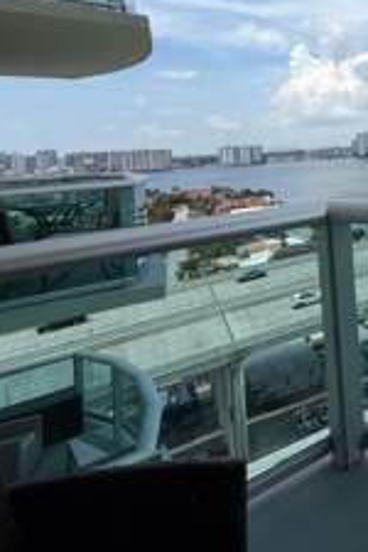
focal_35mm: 31
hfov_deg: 27.5
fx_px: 475
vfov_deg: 57.3
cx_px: 564
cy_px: 140
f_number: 2.2
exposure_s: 1/1068
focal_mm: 2.22
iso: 20
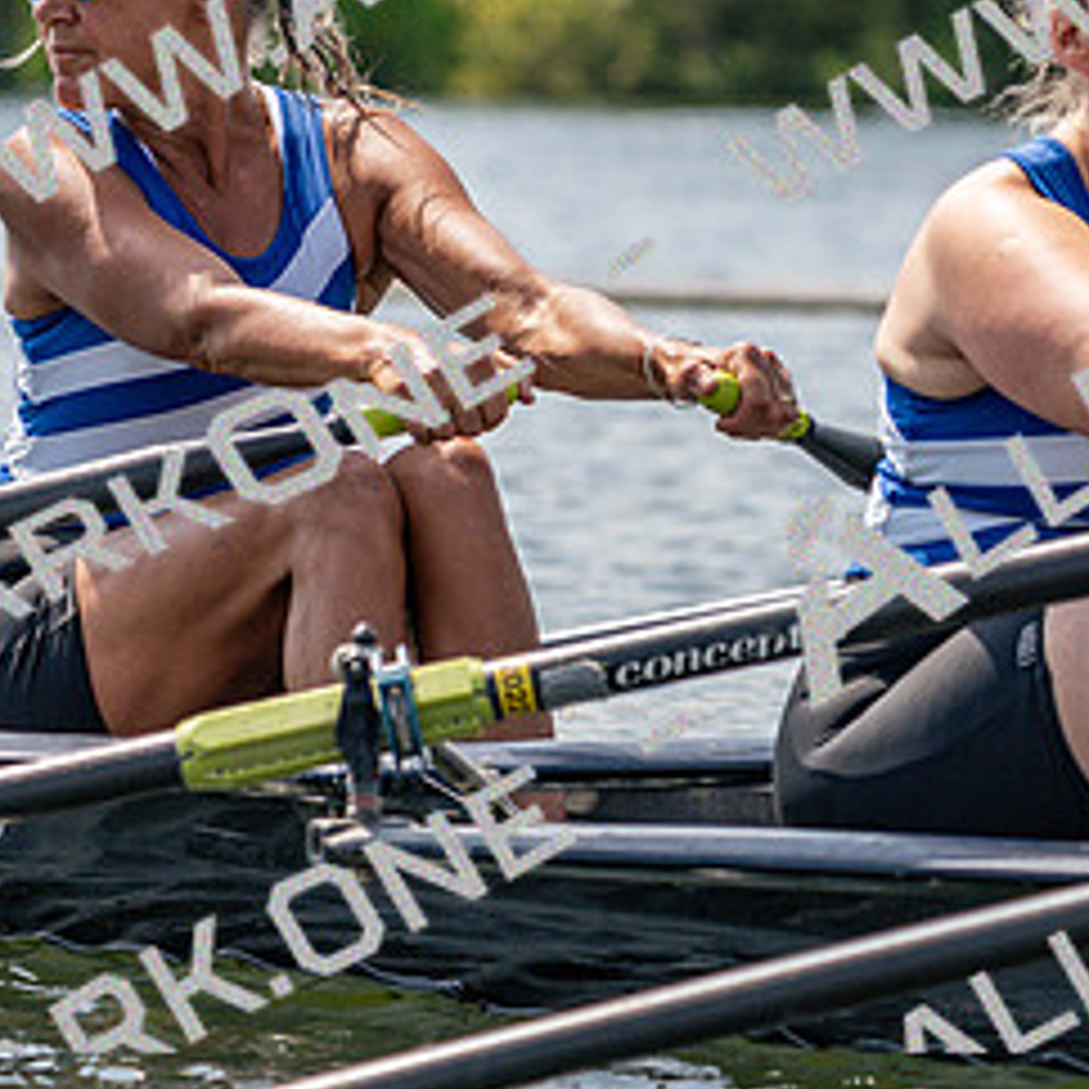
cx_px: 400
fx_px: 14486
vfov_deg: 4.3
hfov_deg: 4.3
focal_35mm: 407
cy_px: 281
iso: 200
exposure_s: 1/1600
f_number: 5.6
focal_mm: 200
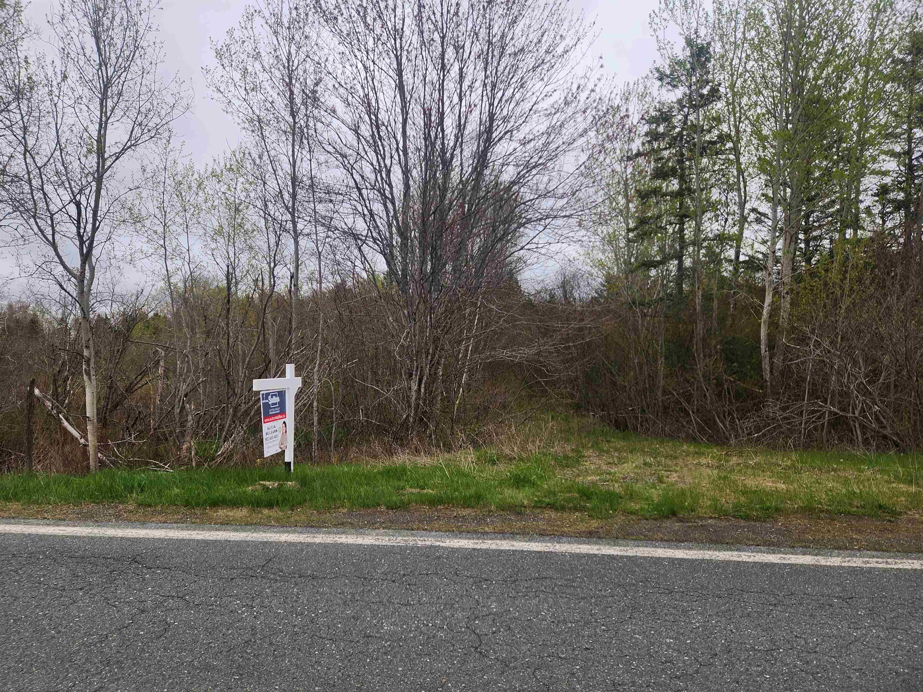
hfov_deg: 73.9
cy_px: 346
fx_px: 613
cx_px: 462
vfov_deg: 58.9
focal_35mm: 23
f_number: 1.8
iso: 25
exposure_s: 1/180
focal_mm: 5.4
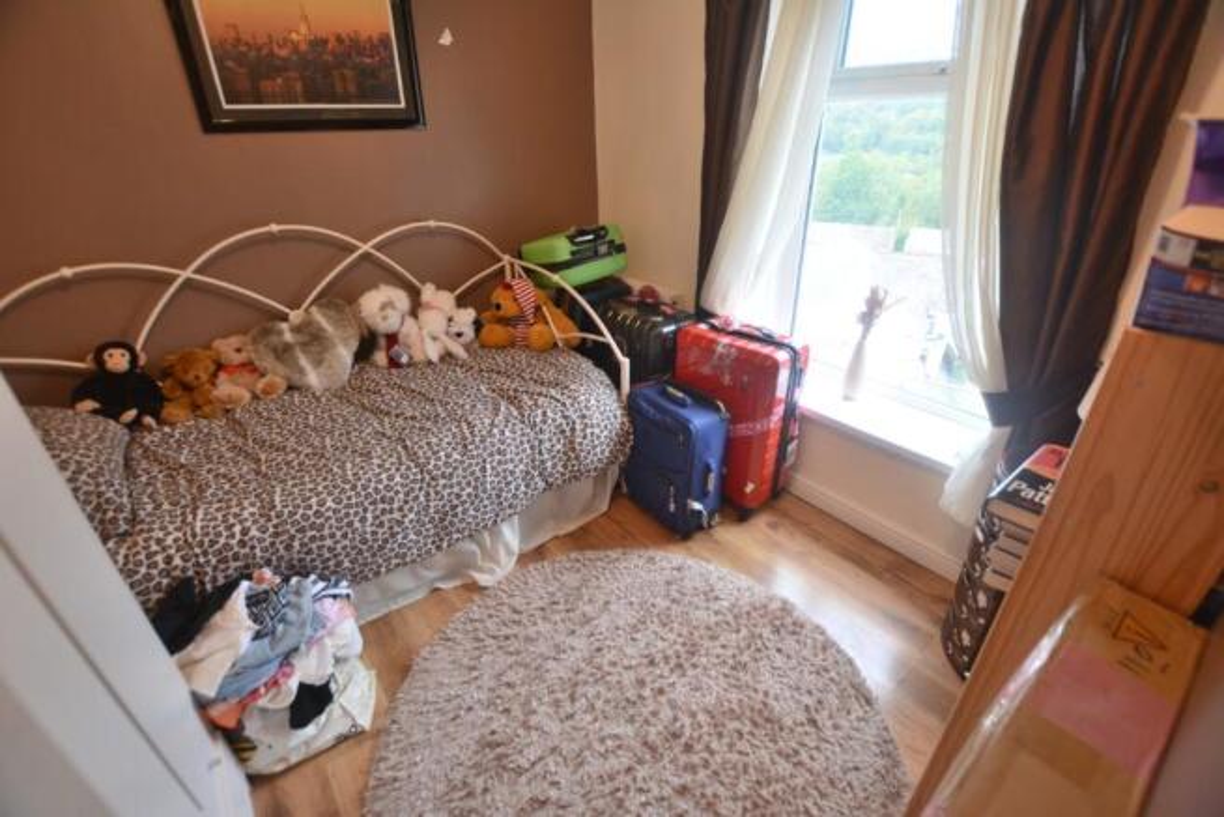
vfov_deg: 77.4
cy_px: 408
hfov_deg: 100.4
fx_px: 510
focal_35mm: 15
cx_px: 612
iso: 400
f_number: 4
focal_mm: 10
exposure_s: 1/60
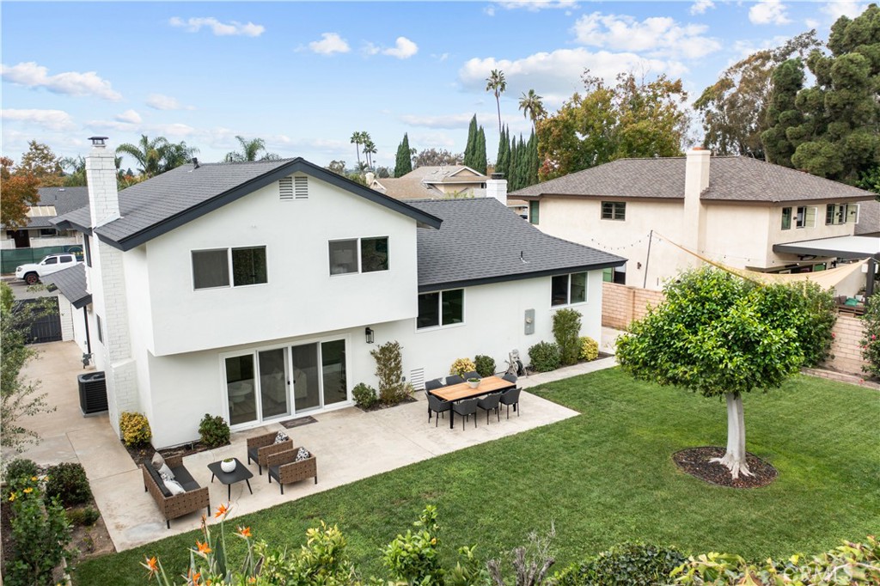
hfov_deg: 65.5
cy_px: 293
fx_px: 684
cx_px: 440
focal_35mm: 28
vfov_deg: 46.4
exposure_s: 1/120
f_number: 2.8
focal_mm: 10.26
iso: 100
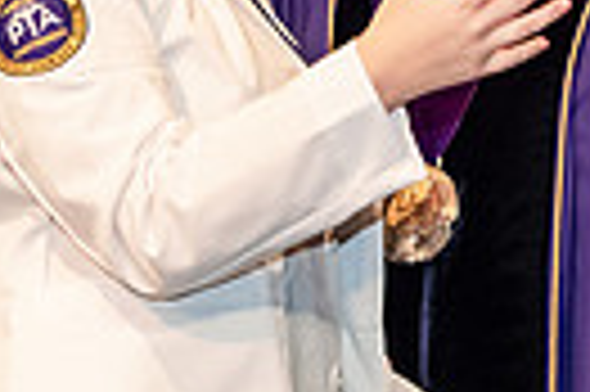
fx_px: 5794
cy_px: 20
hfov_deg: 5.8
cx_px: 500
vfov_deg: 3.9
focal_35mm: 354
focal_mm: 80
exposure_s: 1/200
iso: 3200
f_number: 3.5
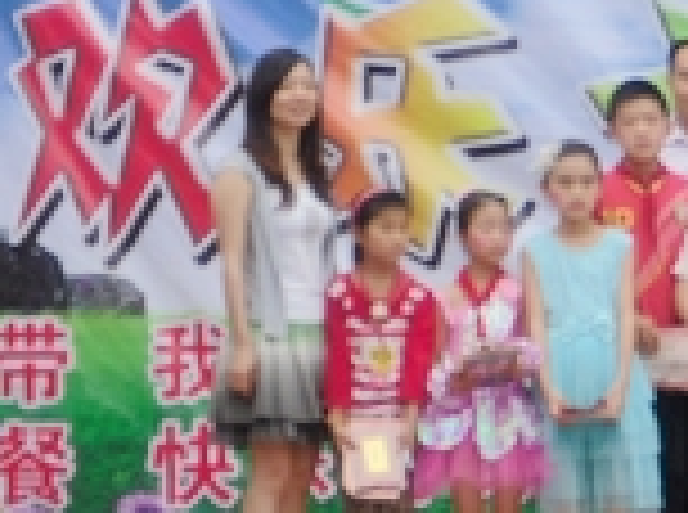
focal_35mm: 324
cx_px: 1201
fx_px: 6424
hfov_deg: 6.0
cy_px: 194
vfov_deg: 4.6
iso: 80
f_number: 4.1
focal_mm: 16.03
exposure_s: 1/145
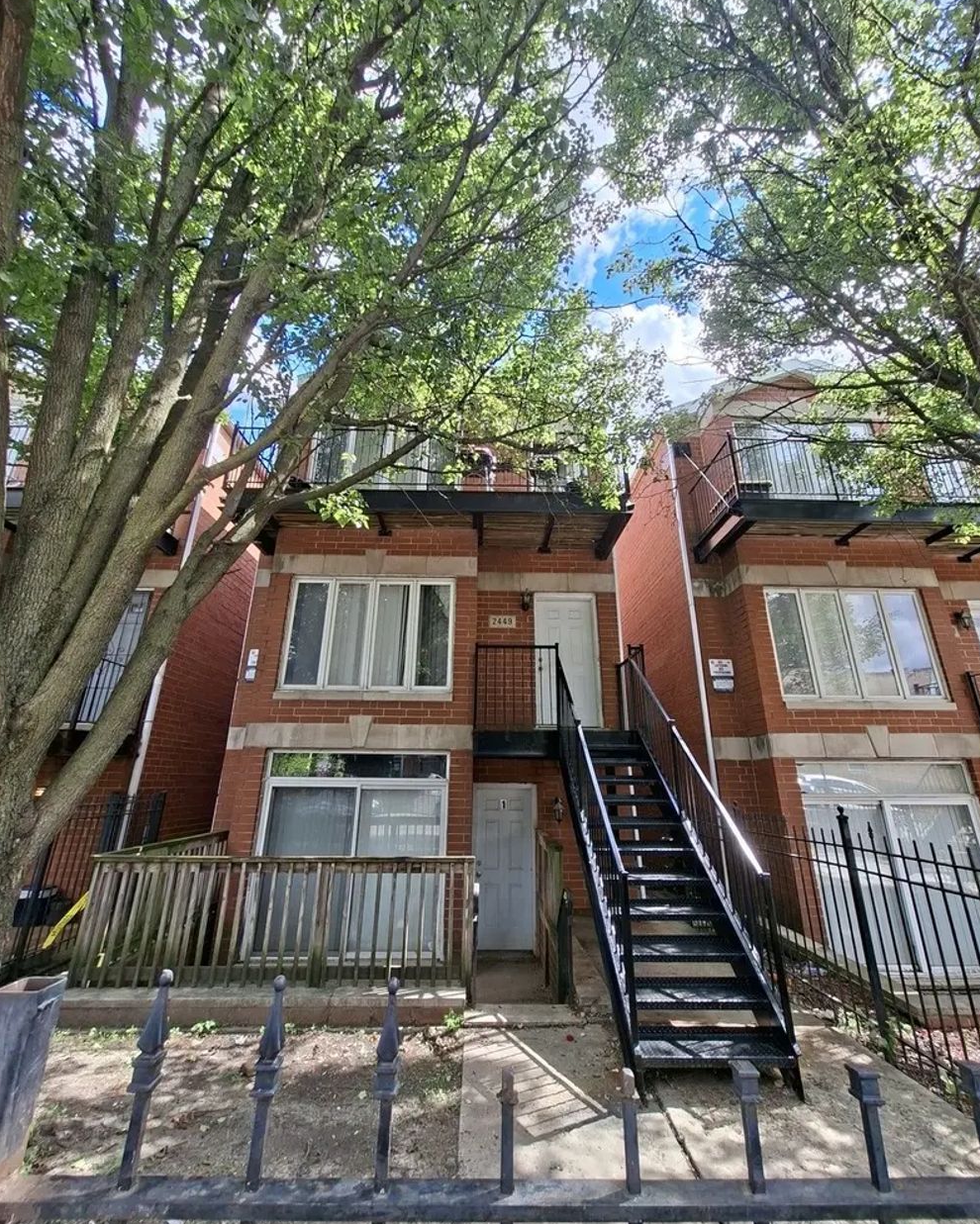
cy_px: 582
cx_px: 504
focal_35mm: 14
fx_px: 507
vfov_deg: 100.6
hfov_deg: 88.0
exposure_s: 1/264
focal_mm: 1.74
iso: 40
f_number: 2.2
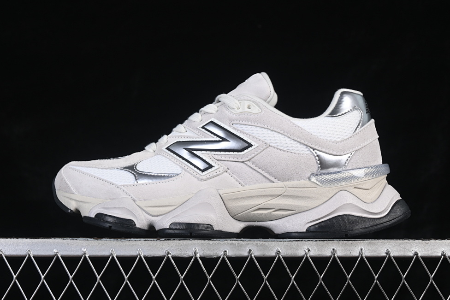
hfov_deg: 24.5
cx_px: 231
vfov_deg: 16.5
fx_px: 1038
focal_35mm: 83
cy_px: 135
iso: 160
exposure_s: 1/80
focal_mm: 50
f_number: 8
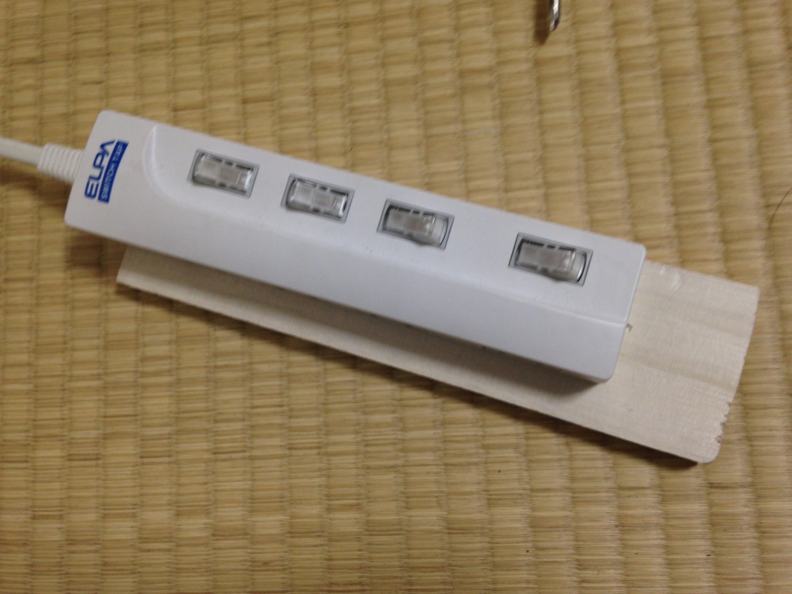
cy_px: 297
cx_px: 396
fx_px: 755
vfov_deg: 42.9
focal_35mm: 33
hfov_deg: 55.4
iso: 64
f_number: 2.4
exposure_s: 1/20
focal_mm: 4.12
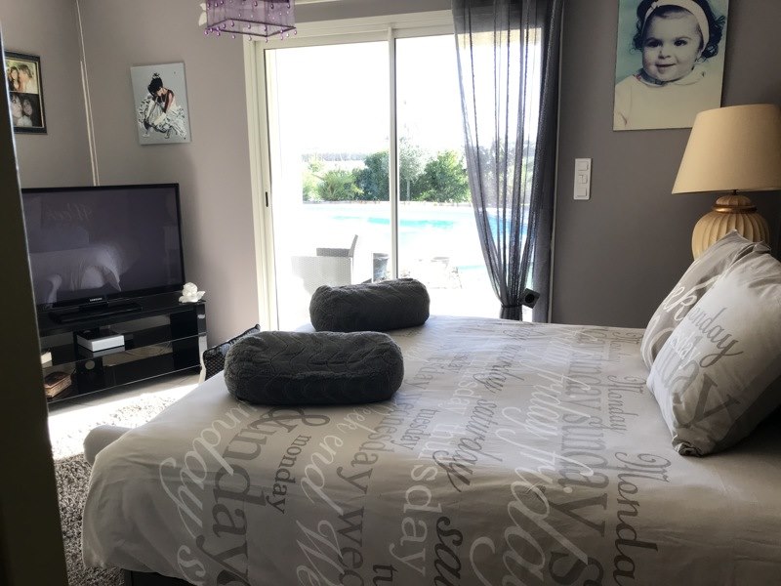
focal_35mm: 28
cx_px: 390
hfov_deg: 63.4
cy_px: 293
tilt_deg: -11.1
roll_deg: +0.4
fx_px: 632
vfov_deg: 49.7
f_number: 1.8
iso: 32
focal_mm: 3.99
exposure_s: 1/100
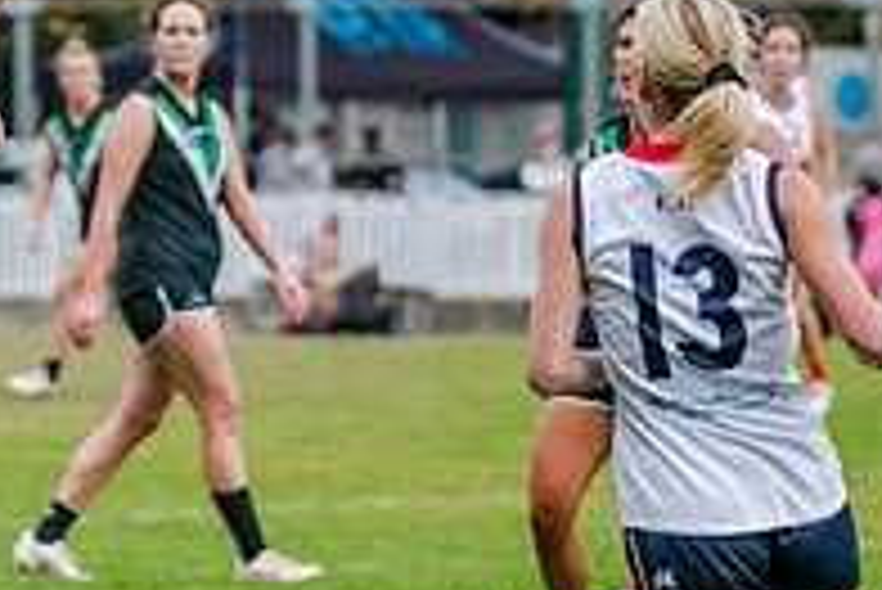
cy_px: 227
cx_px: -230
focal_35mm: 502
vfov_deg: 2.7
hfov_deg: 4.1
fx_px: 12308
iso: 800
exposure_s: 1/1600
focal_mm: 170
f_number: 5
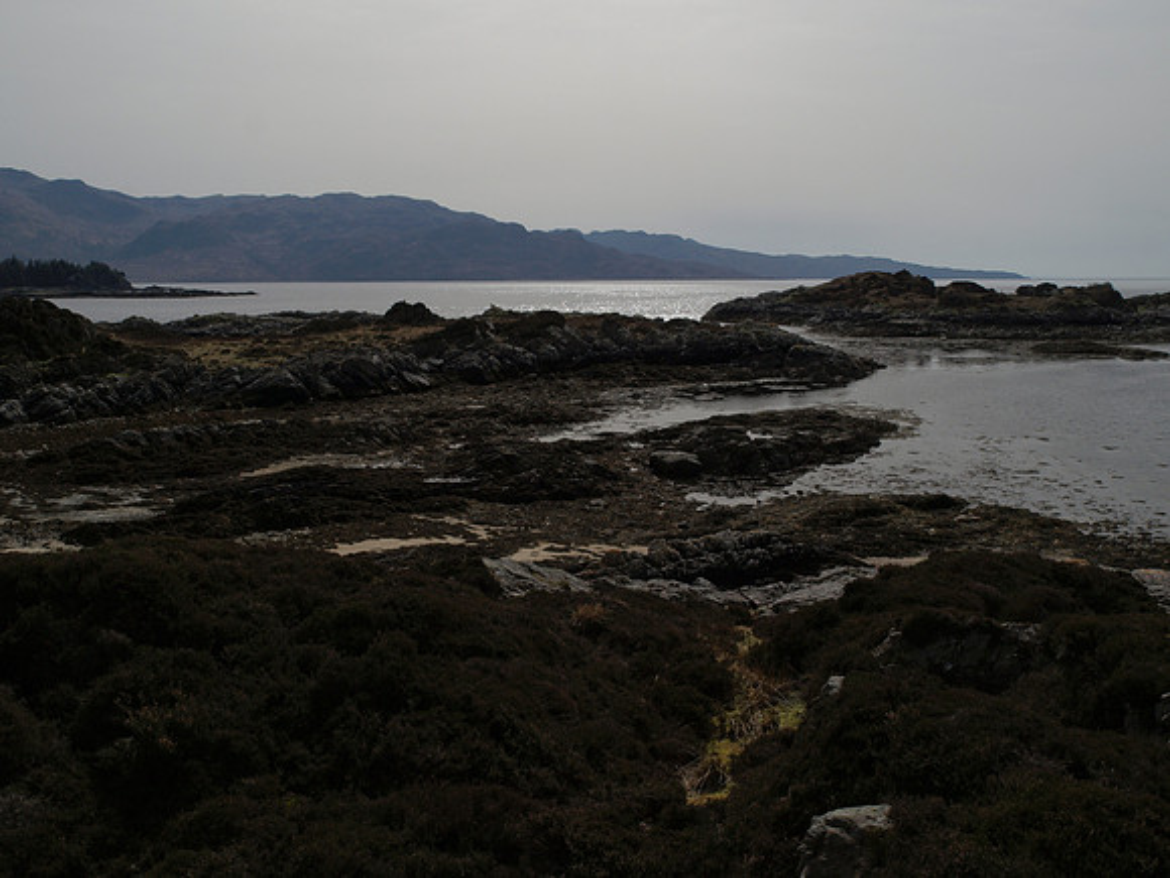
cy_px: 439
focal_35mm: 34
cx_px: 585
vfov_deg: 41.8
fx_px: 1149
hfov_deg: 54.0
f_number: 13
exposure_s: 1/400
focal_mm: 17
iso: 100
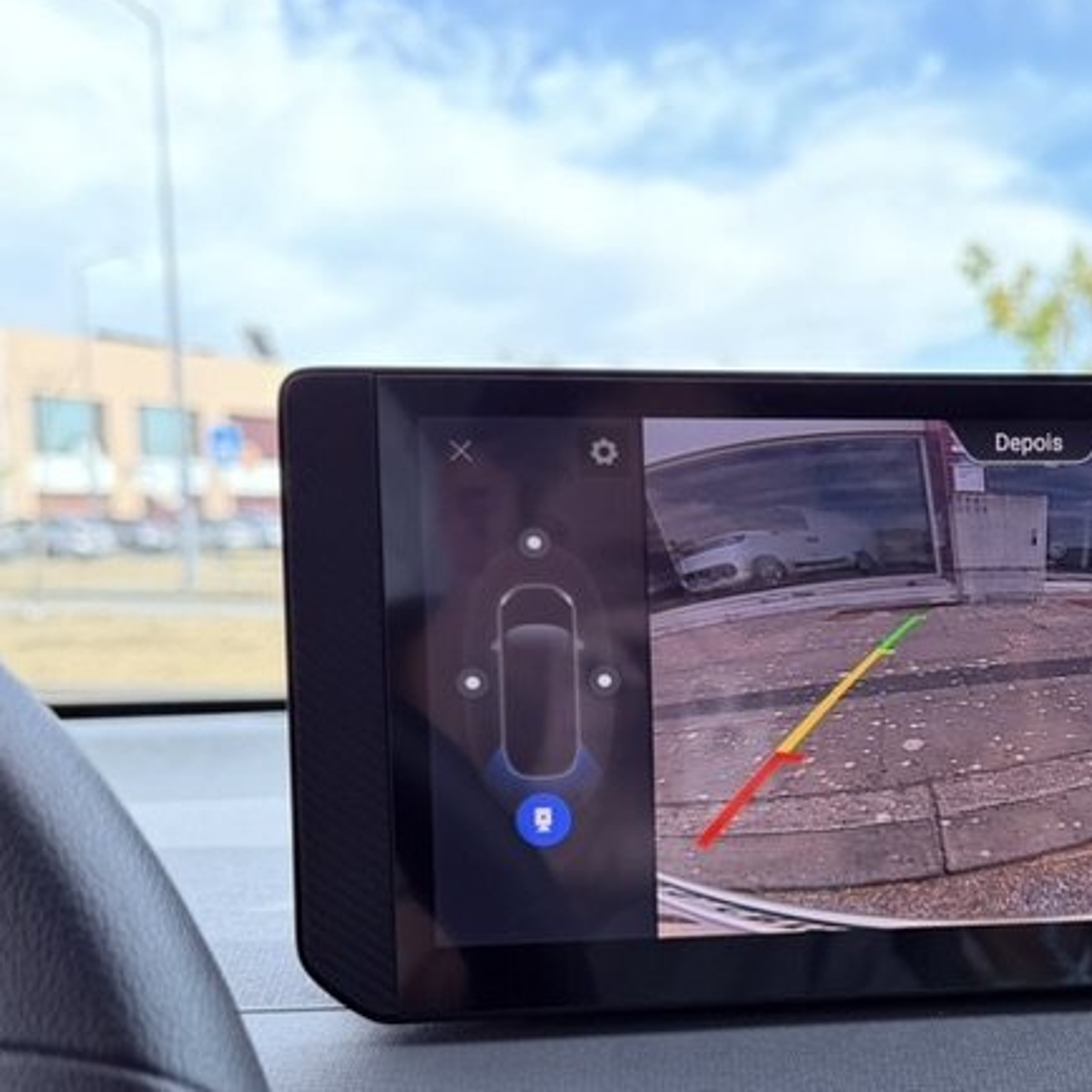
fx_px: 1785
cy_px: 750
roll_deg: +1.1
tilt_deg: -7.5
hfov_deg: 32.0
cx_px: 1027
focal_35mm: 50
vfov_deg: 33.6
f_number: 1.78
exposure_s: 1/280
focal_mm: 6.76
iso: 80
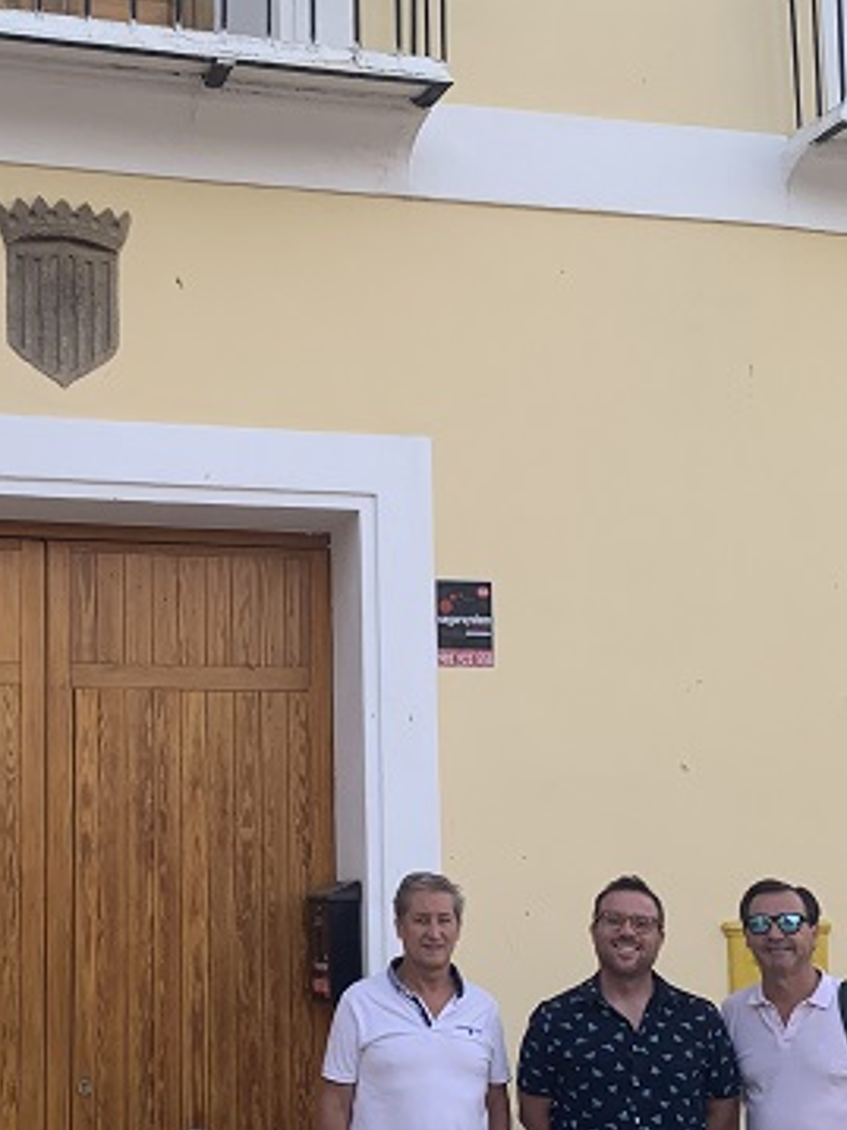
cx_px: 236
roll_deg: +0.5
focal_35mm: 58
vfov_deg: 33.1
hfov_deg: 25.0
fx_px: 1893
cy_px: 692
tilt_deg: +7.5
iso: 25
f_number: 1.8
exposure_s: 1/520
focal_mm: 4.25
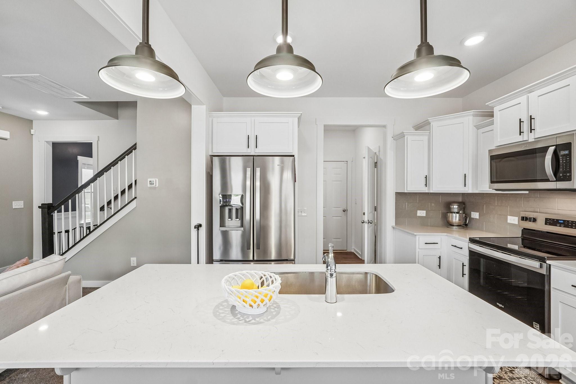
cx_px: 288
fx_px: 240
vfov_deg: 77.3
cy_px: 192
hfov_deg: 100.4
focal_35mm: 15
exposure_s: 1/30
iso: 400
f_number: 8
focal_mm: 10
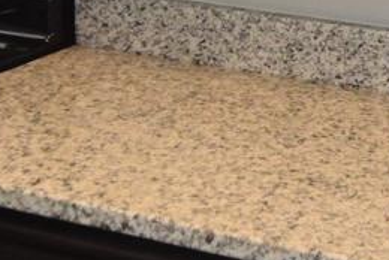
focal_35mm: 118
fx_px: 1276
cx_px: 335
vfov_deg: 11.2
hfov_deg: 17.1
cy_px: -122
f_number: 4
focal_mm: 10
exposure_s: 1/60
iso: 800
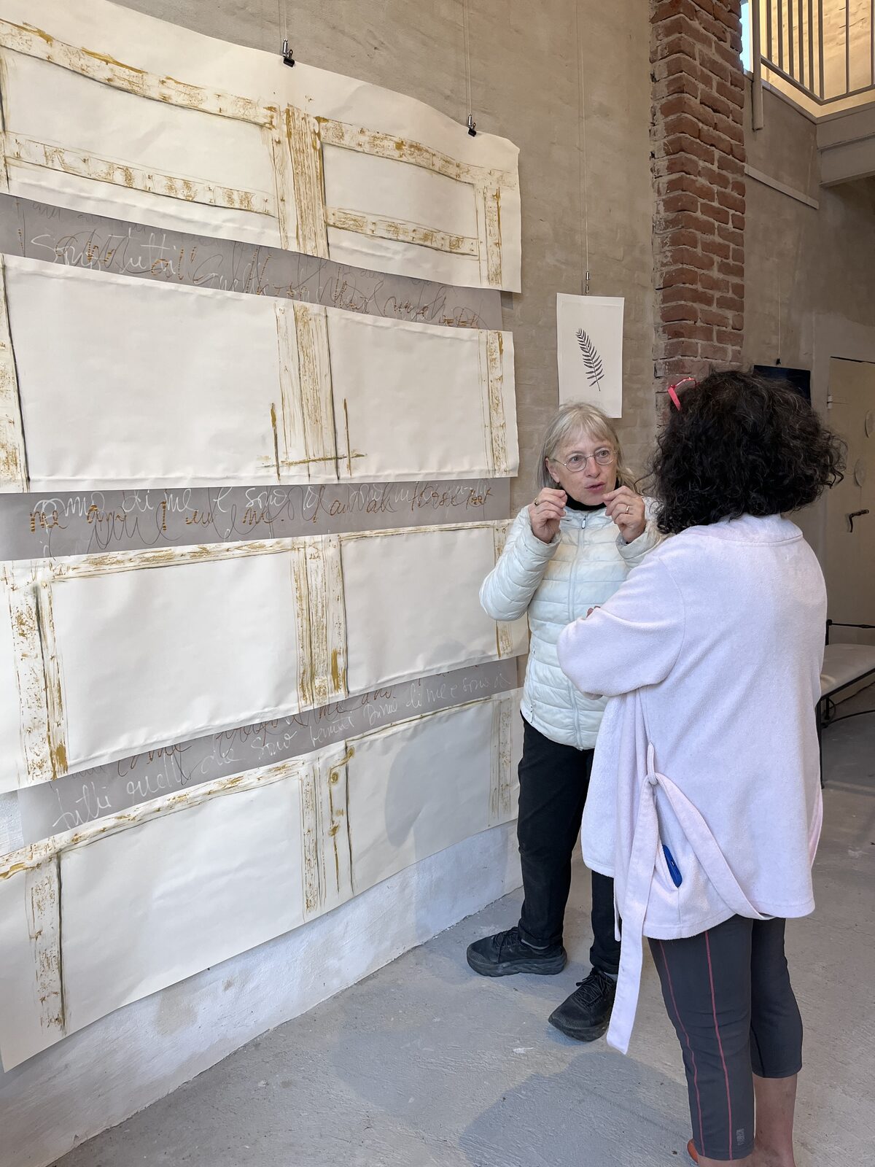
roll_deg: +3.2
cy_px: 584
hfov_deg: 53.1
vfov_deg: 67.3
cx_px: 438
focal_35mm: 26
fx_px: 876
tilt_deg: -6.6
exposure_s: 1/100
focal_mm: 5.1
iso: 80
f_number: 1.6
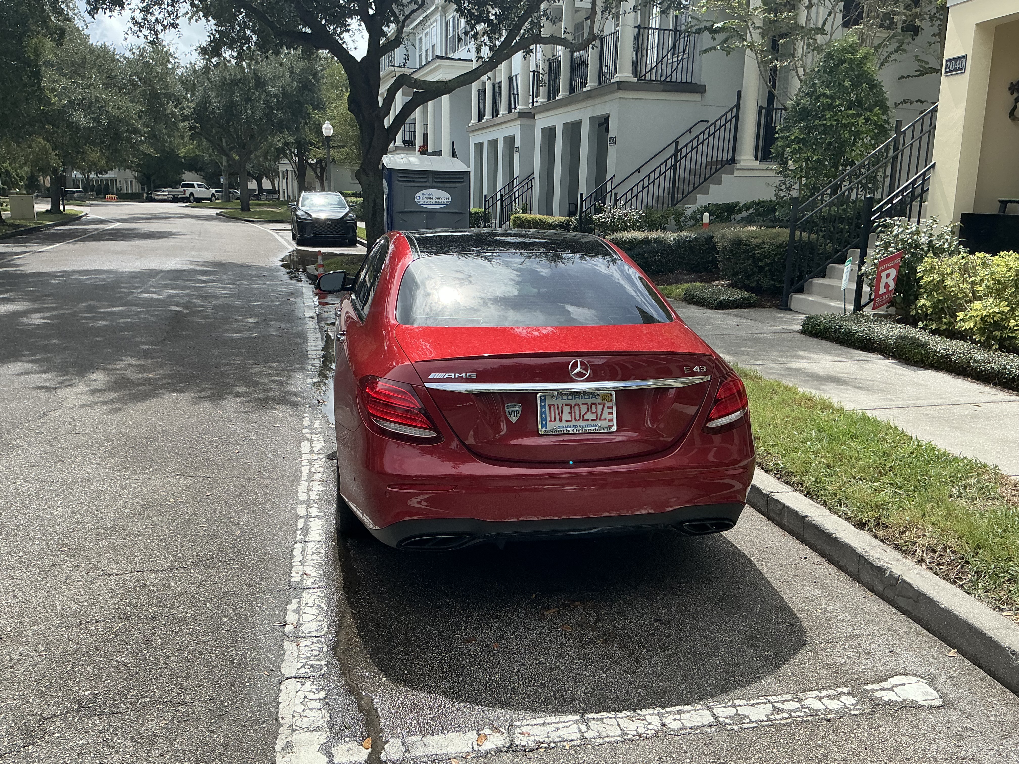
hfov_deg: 63.4
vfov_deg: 49.7
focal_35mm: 28
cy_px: 382
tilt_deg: -10.0
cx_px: 510
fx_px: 824
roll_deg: -2.6
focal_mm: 3
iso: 25
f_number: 1.8
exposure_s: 1/1342
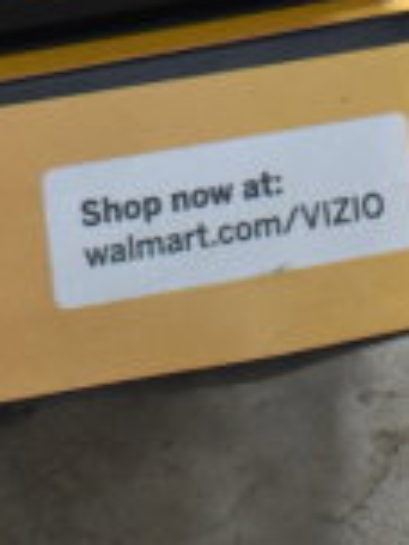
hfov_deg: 8.4
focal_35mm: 174
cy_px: -644
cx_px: -86
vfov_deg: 10.2
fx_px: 2741
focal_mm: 20
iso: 1600
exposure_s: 1/30
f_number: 3.8
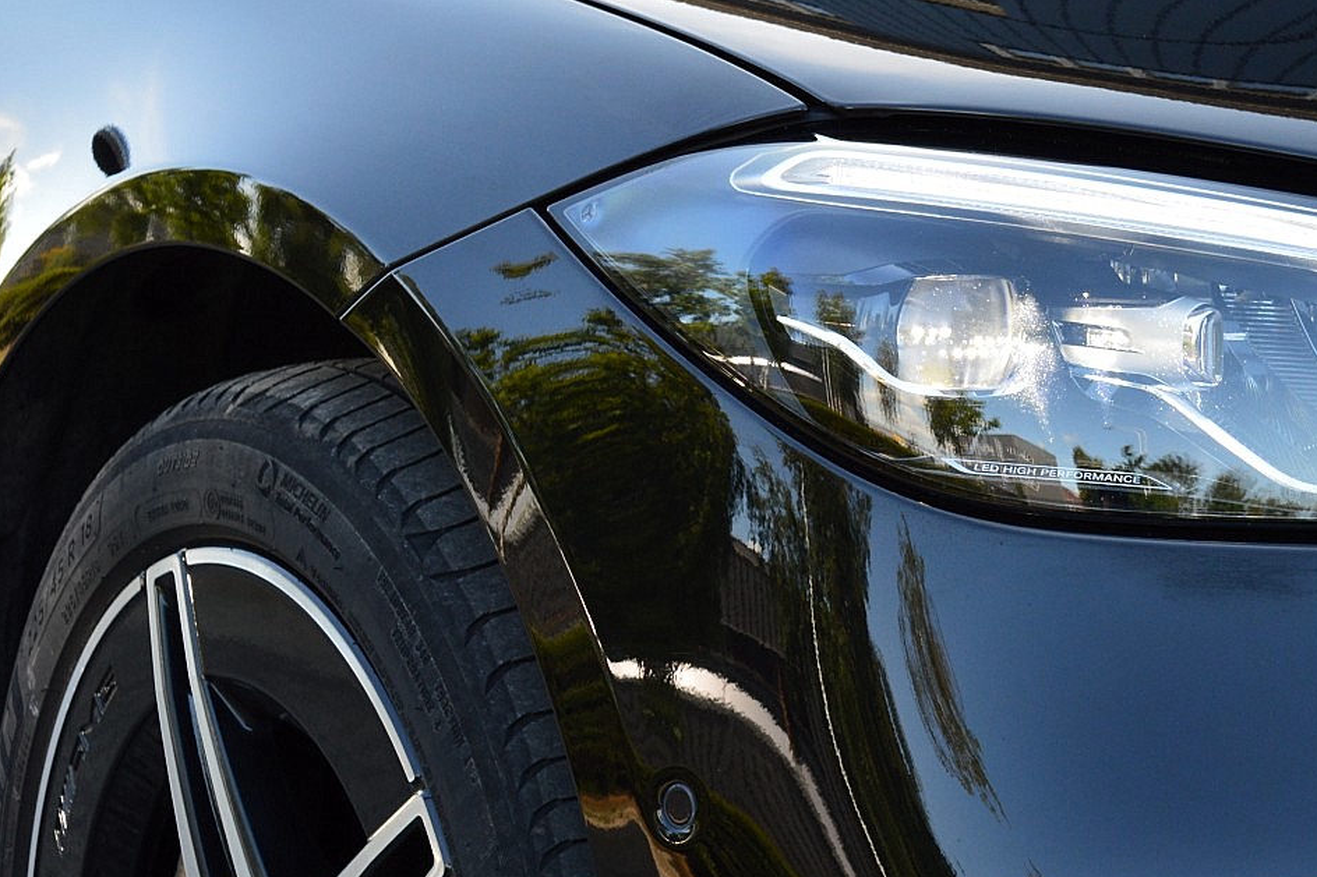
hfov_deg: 14.4
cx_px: 1129
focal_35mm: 142
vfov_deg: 9.7
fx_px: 5188
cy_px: 350
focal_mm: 55
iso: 400
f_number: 9
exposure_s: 1/80
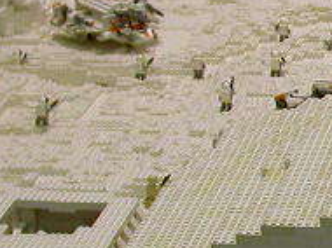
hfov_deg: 9.2
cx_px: 599
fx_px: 1964
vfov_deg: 7.2
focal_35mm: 205
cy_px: 217
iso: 100
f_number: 2.6
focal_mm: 7.85
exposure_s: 1/28.7
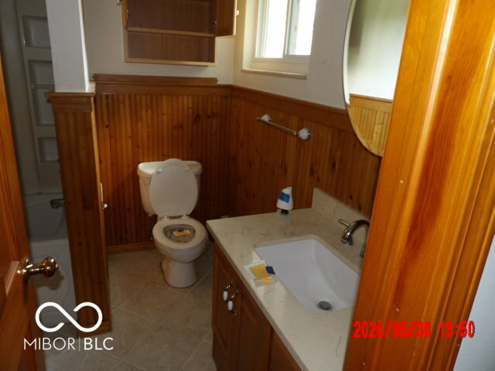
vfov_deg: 56.8
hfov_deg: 71.6
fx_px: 343
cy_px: 186
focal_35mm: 24
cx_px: 248
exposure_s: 1/33
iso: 200
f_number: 3.2
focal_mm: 4.3
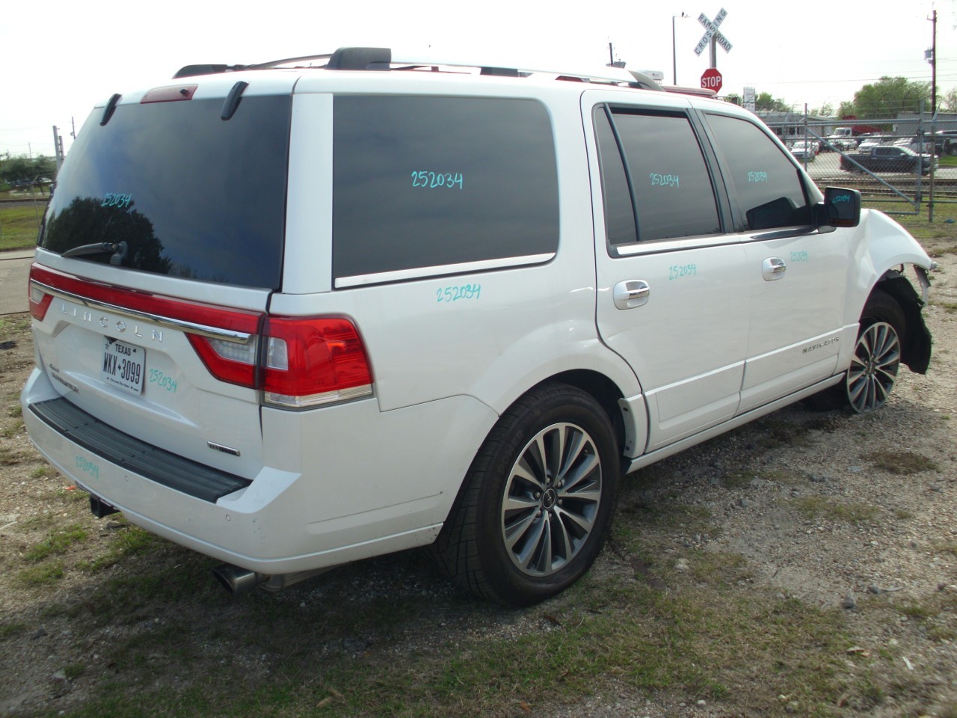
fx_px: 1051
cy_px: 359
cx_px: 478
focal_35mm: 38
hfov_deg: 49.0
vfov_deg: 37.7
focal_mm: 6.3
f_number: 7.3
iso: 50
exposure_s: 1/122
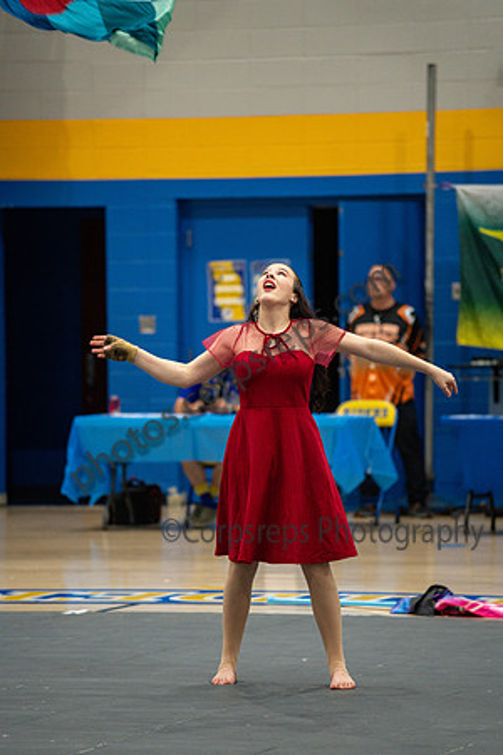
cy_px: 378
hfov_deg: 6.9
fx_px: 4191
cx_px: 252
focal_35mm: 200
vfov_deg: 10.3
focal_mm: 200
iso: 5000
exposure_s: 1/500
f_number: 4
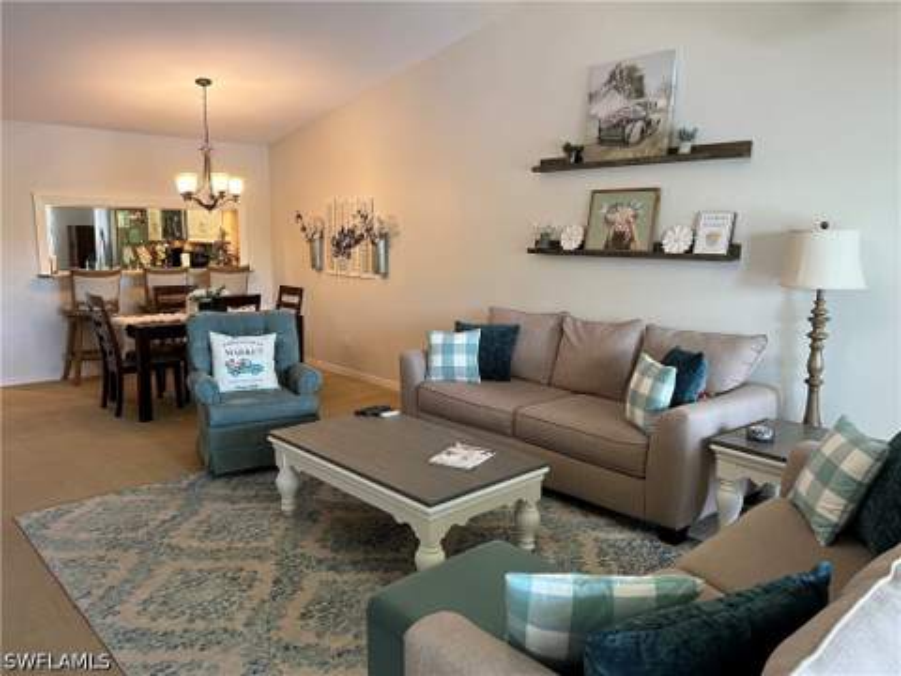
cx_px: 450
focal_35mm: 26
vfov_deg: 53.1
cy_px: 338
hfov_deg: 67.3
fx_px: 677
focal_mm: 5.7
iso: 125
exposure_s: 1/60
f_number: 1.5
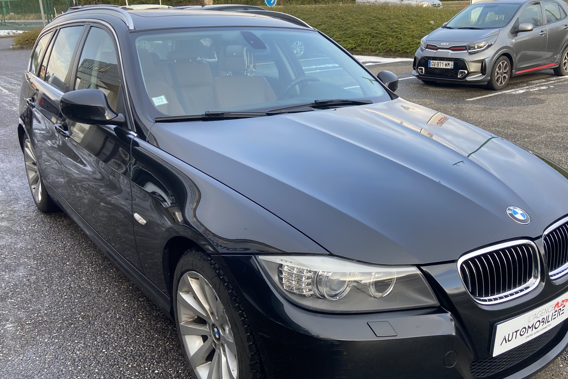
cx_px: 334
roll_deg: +0.0
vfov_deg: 38.8
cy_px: 210
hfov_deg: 55.5
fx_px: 536
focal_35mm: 34
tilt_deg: -19.8
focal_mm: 4.25
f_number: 1.8
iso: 40
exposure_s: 1/121
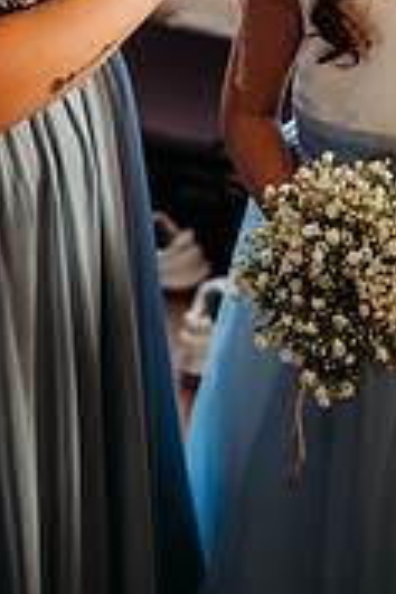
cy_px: -91
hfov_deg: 15.3
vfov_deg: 21.5
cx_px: 270
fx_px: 1468
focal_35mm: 89
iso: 1400
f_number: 2
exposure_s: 1/200
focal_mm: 35
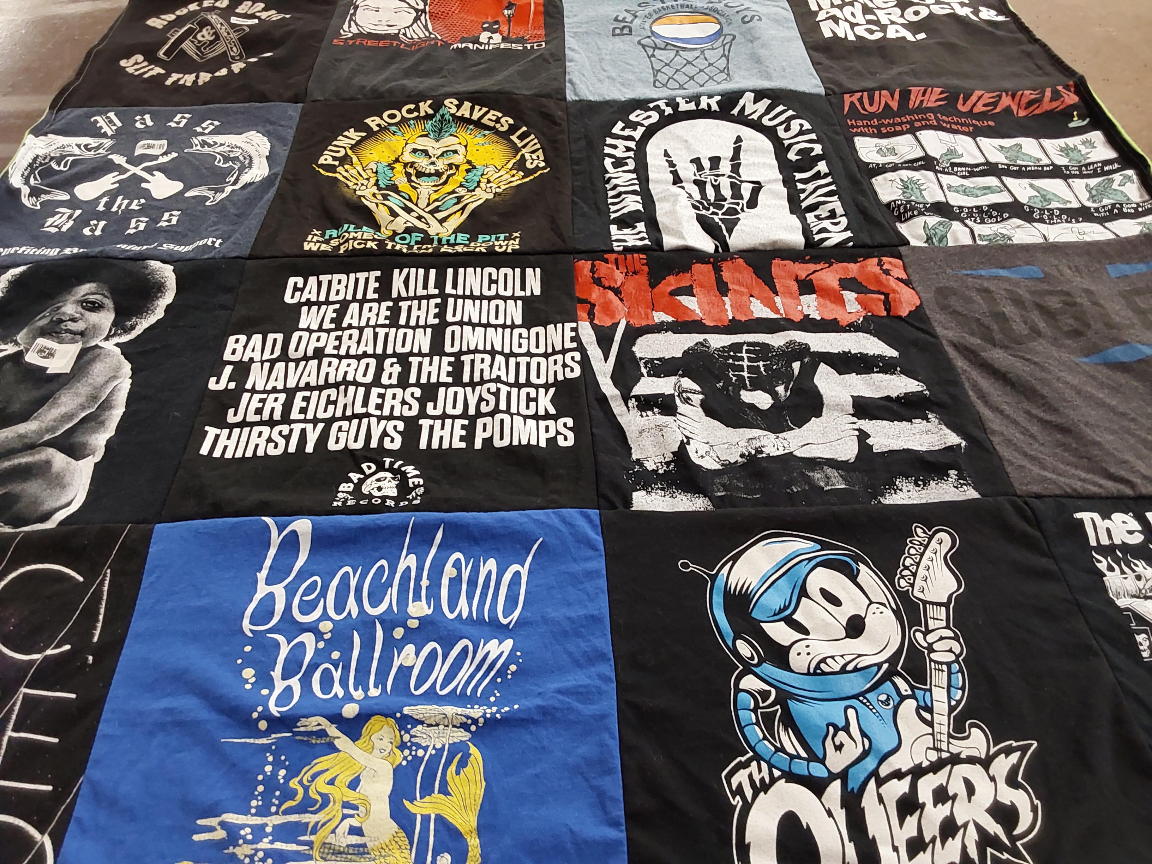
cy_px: 432
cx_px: 576
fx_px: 932
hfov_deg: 63.4
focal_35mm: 28
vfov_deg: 49.7
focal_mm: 2.91
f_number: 1.9
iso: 160
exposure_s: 1/60
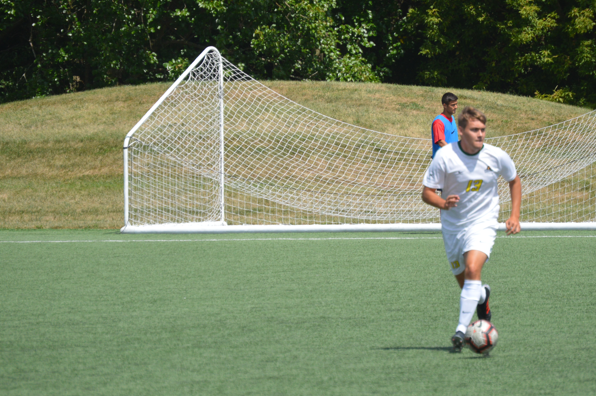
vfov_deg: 3.8
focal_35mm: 364
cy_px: 230
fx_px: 6015
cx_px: 330
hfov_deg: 5.7
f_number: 6.3
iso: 400
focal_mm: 185
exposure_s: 1/1600
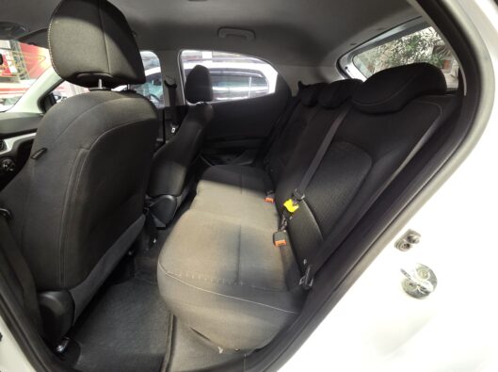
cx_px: 249
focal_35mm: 13
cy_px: 186
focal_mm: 2.2
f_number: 2.2
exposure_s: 1/60
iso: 320
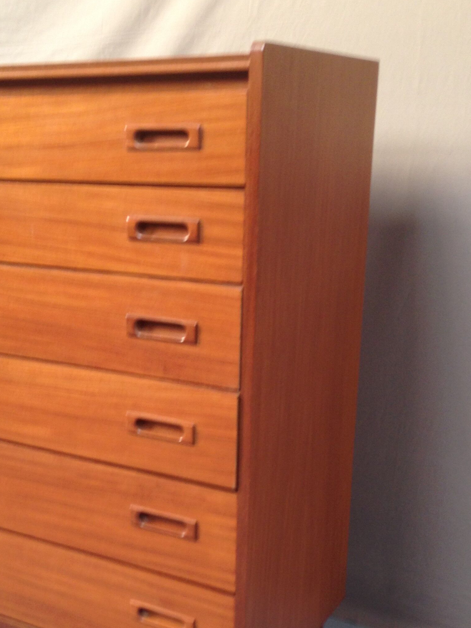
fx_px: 962
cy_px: 396
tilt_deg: -13.9
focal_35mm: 53
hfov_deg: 27.2
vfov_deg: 35.9
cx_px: 124
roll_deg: +0.3
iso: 64
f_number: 2.4
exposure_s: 1/20
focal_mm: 4.12
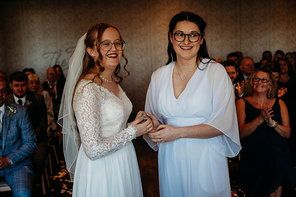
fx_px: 386
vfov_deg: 28.6
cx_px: 148
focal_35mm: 47
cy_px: 98
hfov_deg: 41.9
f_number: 3.5
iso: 450
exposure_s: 1/200
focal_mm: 47
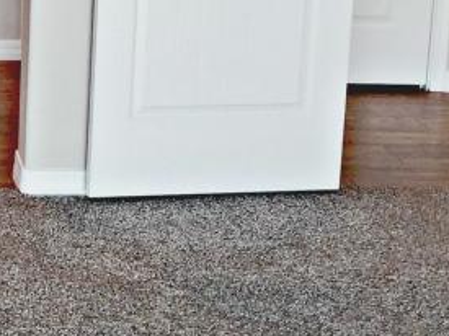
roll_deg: -1.0
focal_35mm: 108
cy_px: -26
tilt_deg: -10.2
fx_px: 1400
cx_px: -111
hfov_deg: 17.3
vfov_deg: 13.4
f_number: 2.2
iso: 32
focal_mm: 4.15
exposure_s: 1/30
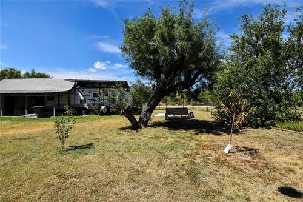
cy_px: 101
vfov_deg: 77.3
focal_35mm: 15
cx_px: 152
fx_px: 126
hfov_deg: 100.4
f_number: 8
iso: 100
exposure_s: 1/250
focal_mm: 10
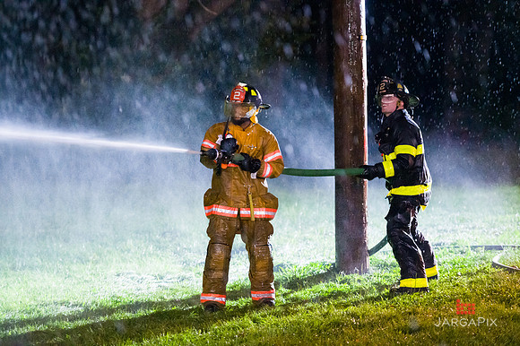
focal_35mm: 122
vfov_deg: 11.2
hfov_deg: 16.8
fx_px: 1761
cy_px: 173
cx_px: 260
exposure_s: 1/200
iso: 12800
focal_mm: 122
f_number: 3.2
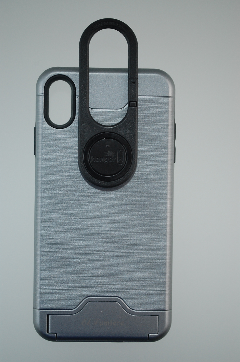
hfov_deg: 20.1
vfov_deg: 29.9
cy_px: 181
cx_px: 120
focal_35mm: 68
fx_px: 677
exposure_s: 1/30
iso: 450
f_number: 5.3
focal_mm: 45
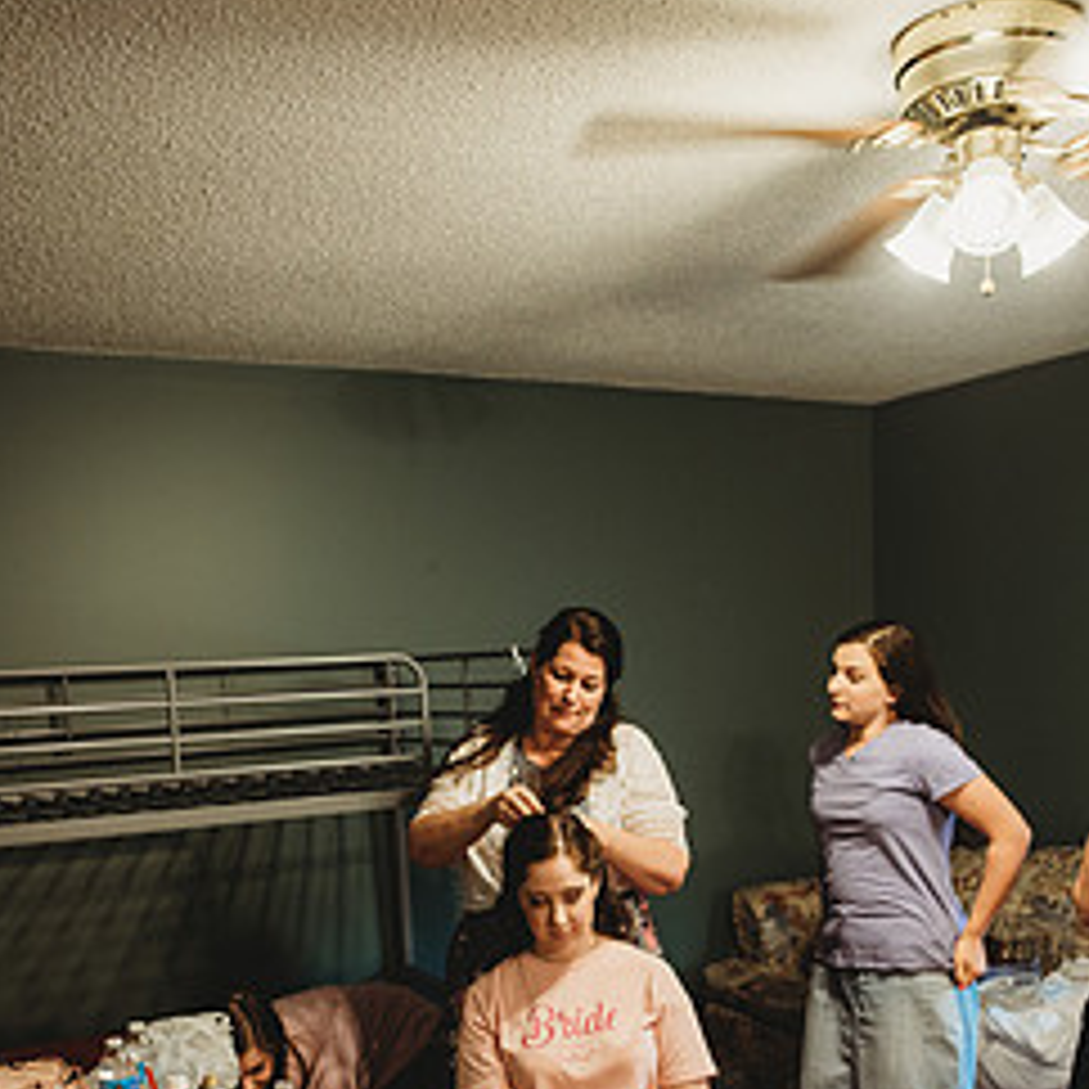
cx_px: 580
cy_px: 909
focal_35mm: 38
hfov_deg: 43.8
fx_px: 1353
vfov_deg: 41.5
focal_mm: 24
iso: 500
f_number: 2.8
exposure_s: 1/80
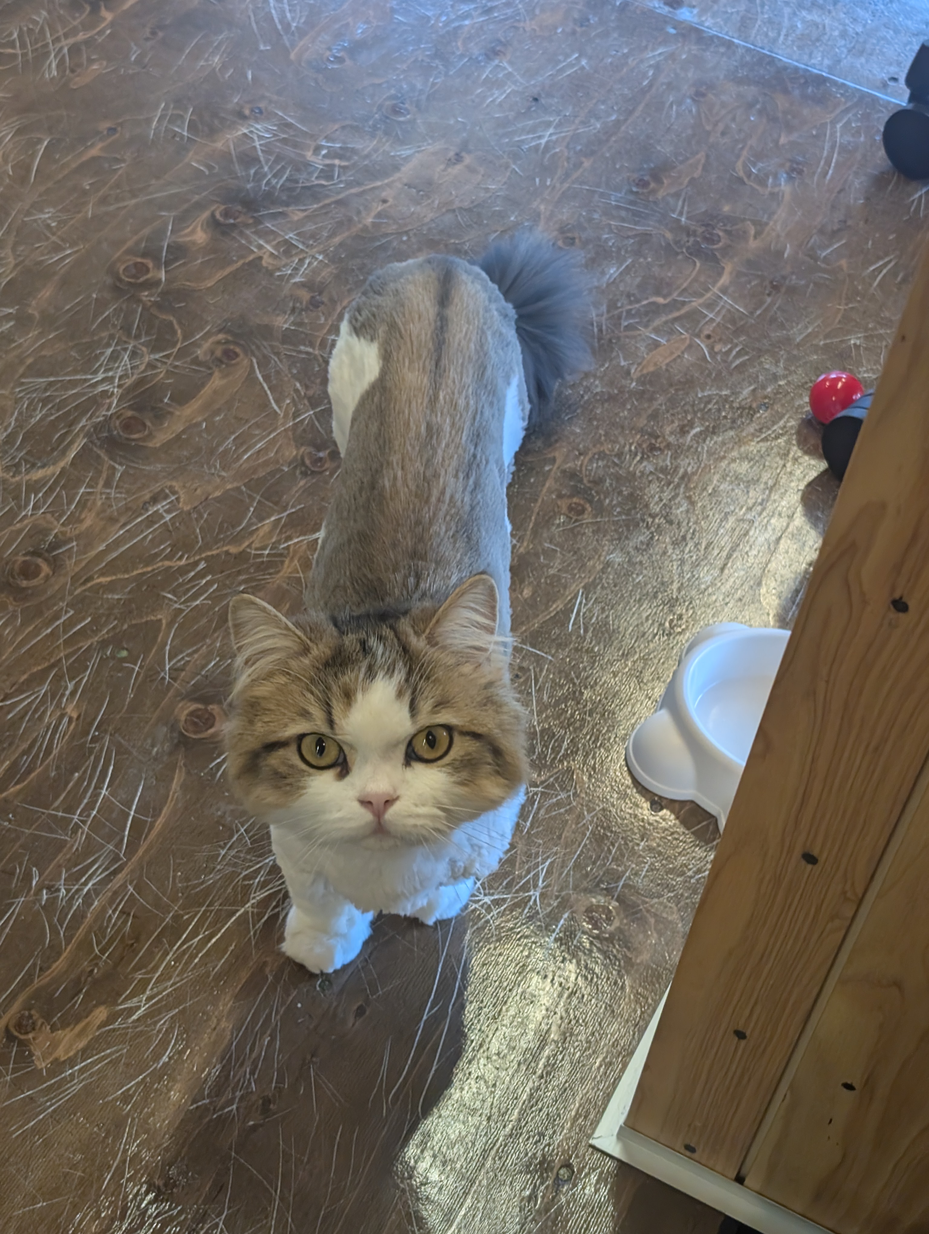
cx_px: 464
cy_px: 617
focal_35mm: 49
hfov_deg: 29.7
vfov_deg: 38.9
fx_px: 1749
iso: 473
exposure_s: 1/358
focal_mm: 6.9
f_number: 1.68
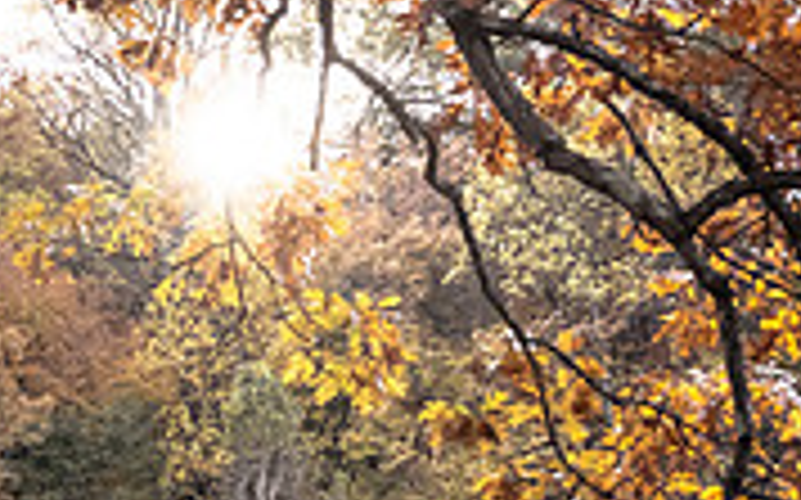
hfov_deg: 16.5
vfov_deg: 11.4
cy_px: 579
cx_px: -454
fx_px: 2465
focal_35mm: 113
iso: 800
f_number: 5
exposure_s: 1/400
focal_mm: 34
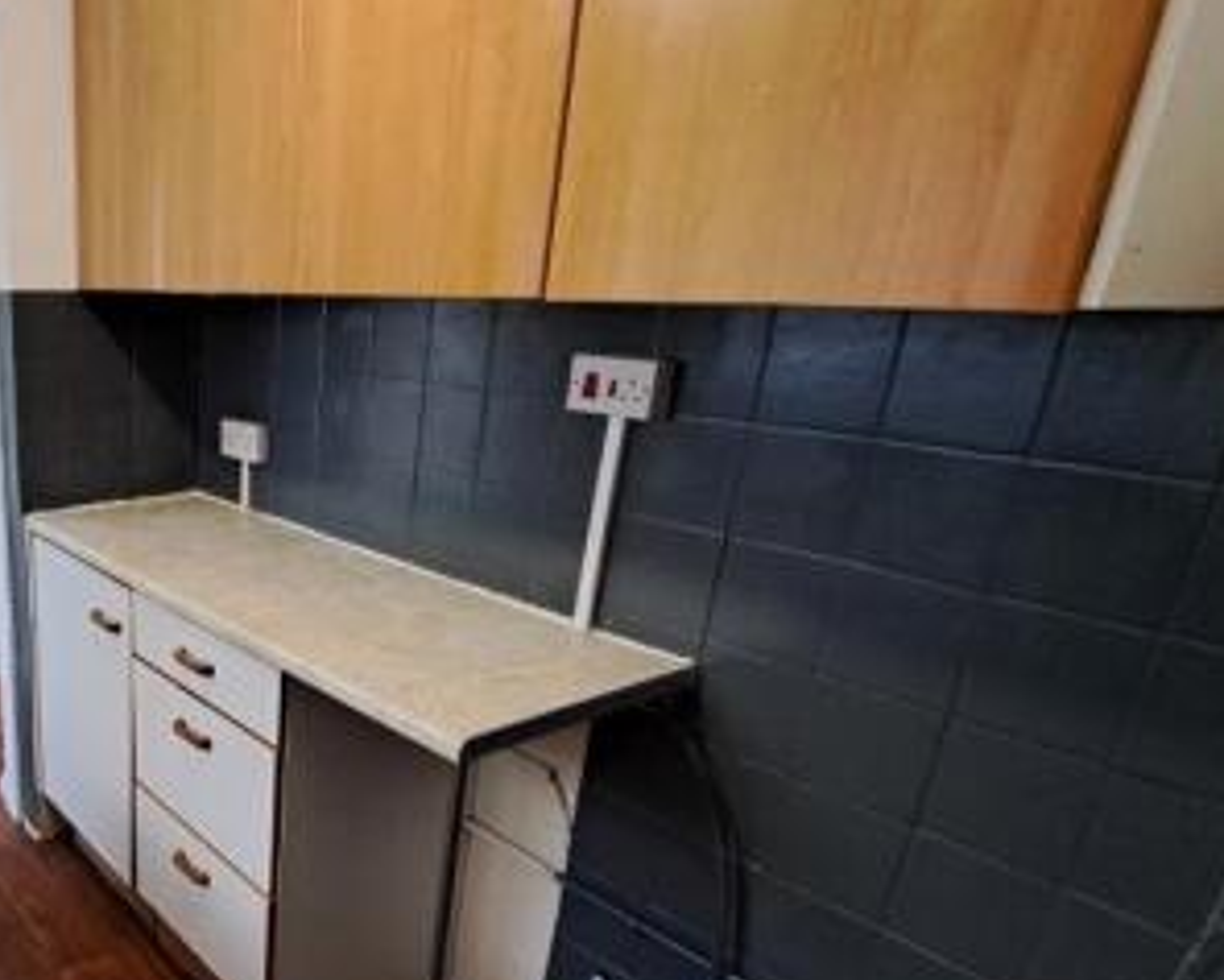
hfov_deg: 59.7
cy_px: 622
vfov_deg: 56.0
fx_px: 906
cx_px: 163
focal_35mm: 25
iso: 160
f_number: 2.2
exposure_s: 1/50
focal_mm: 1.74
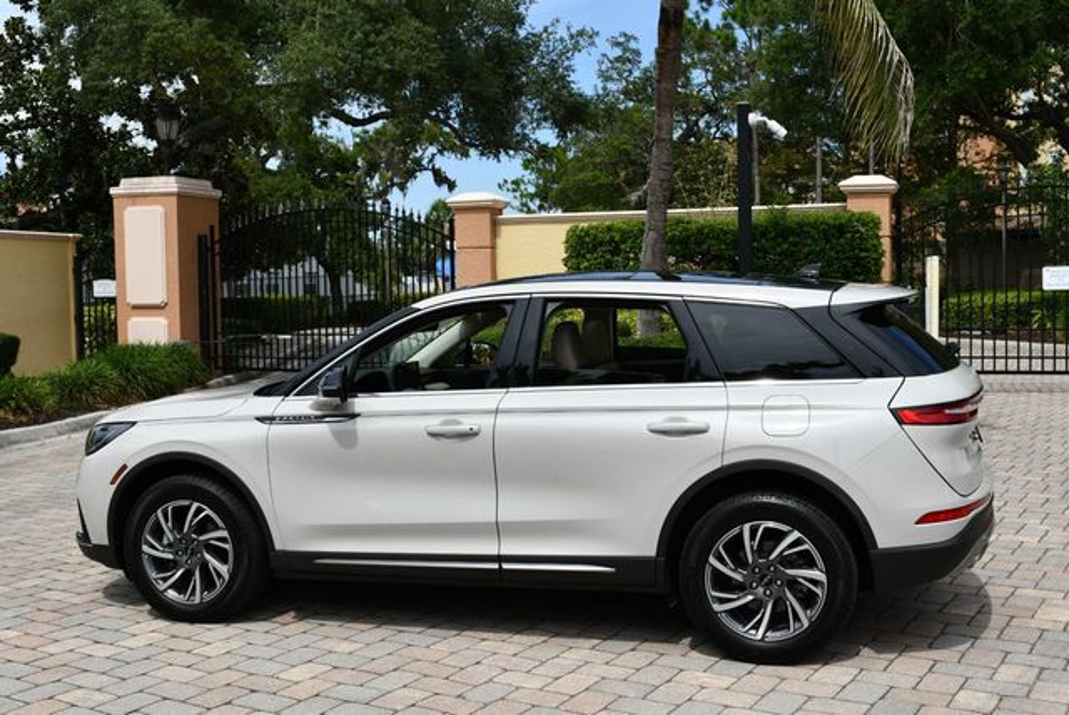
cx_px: 534
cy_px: 358
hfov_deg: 44.5
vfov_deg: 30.6
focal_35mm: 44
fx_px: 1308
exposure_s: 1/250
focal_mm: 22
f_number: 8
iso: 100
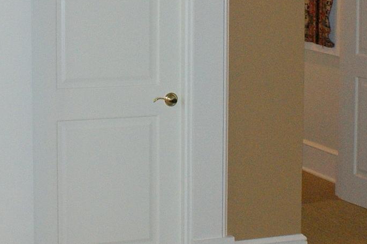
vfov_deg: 15.0
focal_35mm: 90
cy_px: 15
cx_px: 189
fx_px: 917
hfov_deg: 22.6
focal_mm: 18
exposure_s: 1/60
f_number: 5.6
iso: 400
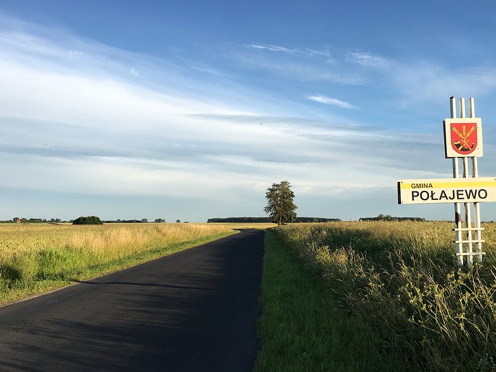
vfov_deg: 44.1
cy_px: 202
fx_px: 459
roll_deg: -0.2
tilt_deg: +2.3
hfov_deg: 56.8
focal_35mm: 32
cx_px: 267
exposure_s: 1/1012
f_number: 2.2
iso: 25
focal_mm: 4.15
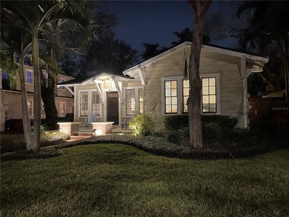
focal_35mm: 26
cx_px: 144
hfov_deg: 67.3
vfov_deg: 53.1
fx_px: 217
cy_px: 108
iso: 1000
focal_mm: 4.2
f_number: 1.6
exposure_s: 1/15
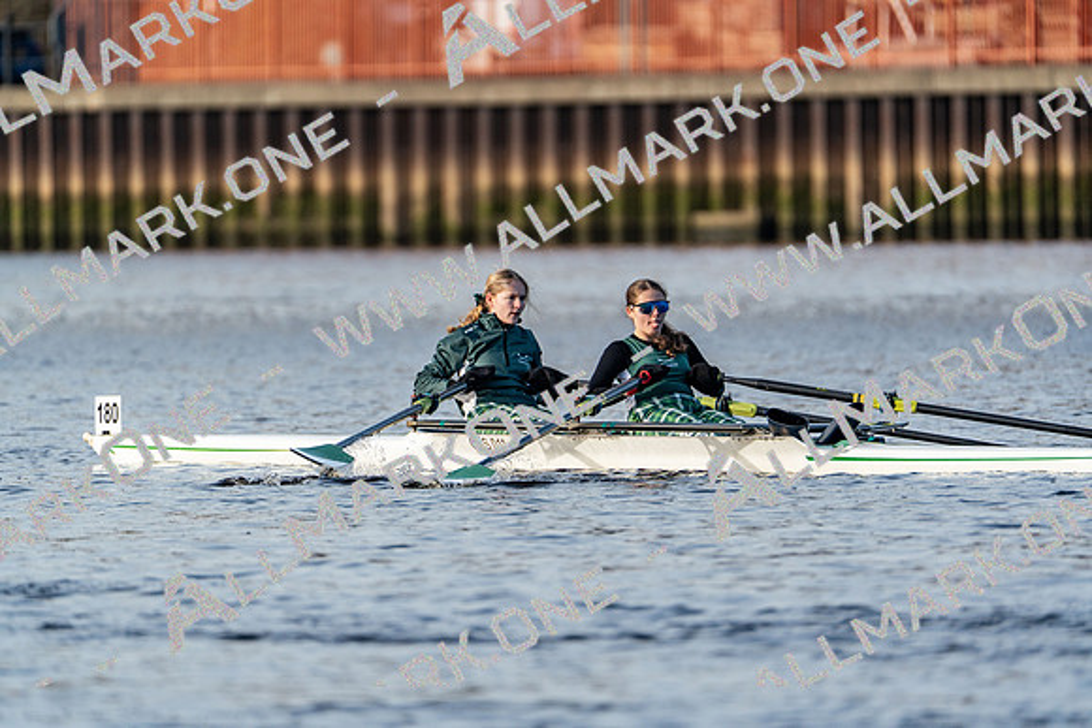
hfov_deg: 3.4
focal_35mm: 600
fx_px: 18203
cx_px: 546
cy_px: 364
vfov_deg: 2.3
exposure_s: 1/2000
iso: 1000
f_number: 6.3
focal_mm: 600
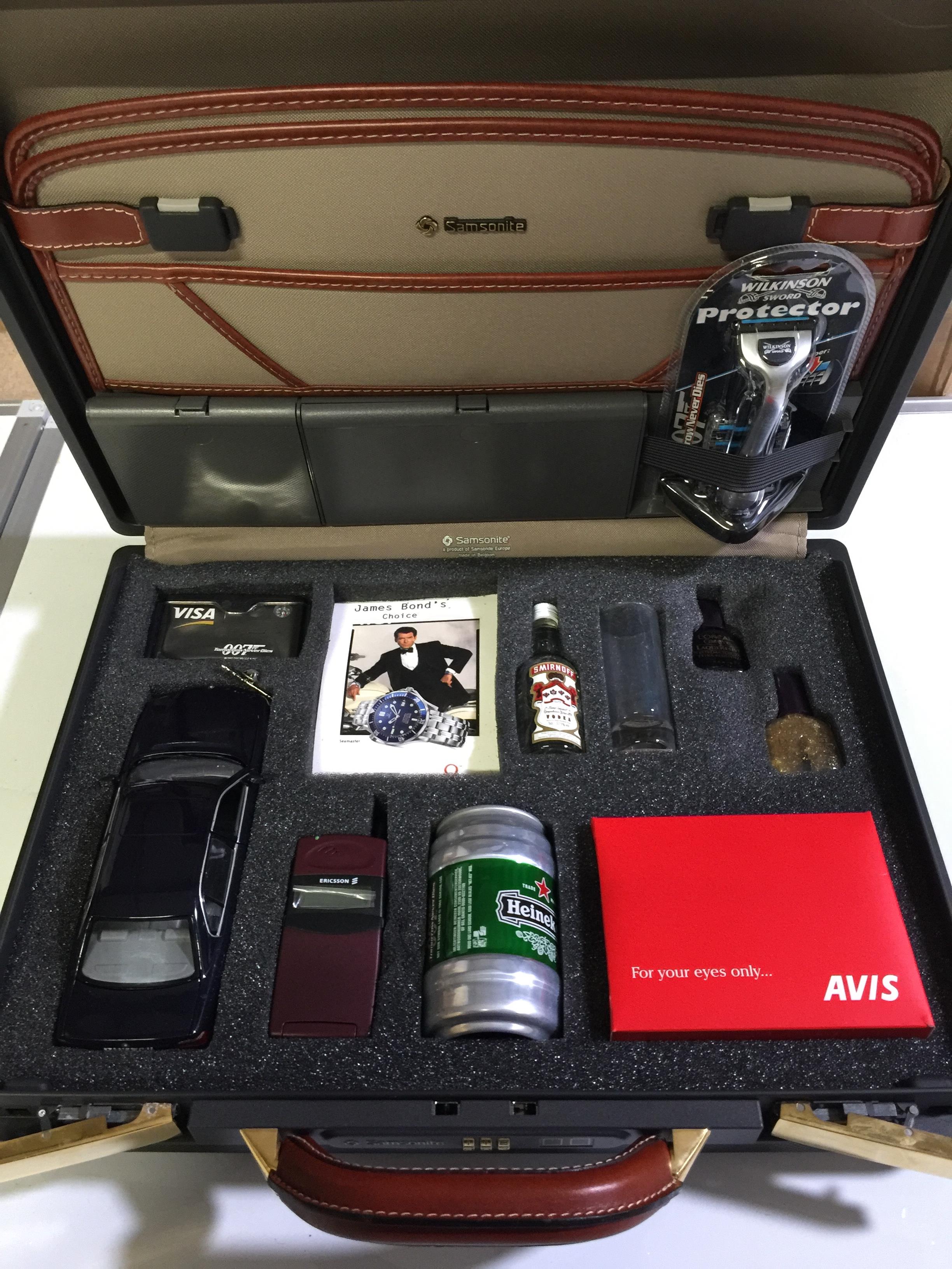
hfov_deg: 48.2
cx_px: 476
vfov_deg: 61.7
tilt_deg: -49.4
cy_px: 634
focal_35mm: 29
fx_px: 1063
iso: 160
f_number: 2.2
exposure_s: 1/17
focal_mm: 4.15
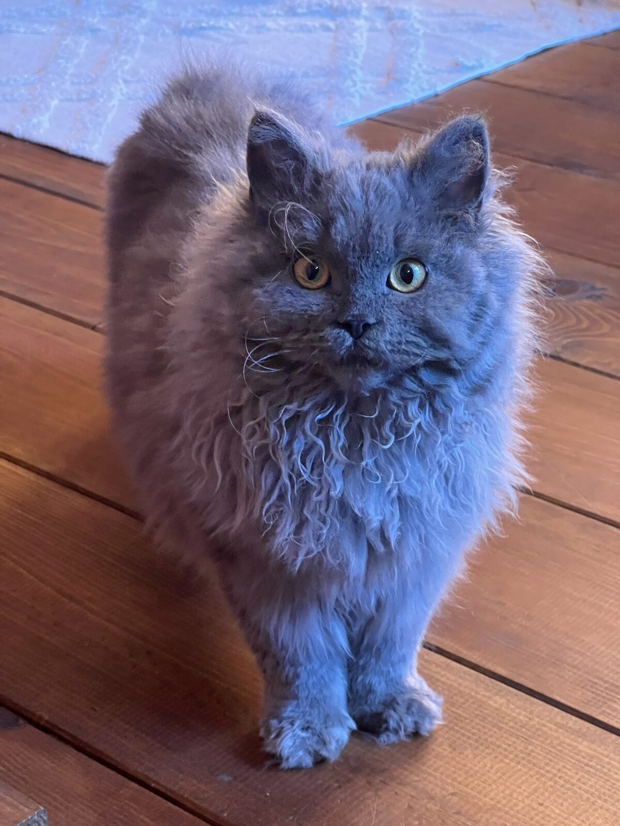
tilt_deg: -25.7
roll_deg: -0.9
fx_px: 1839
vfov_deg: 25.3
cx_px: 310
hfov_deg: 19.1
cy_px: 413
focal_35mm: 77
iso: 800
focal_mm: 9
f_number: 2.8
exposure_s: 1/51
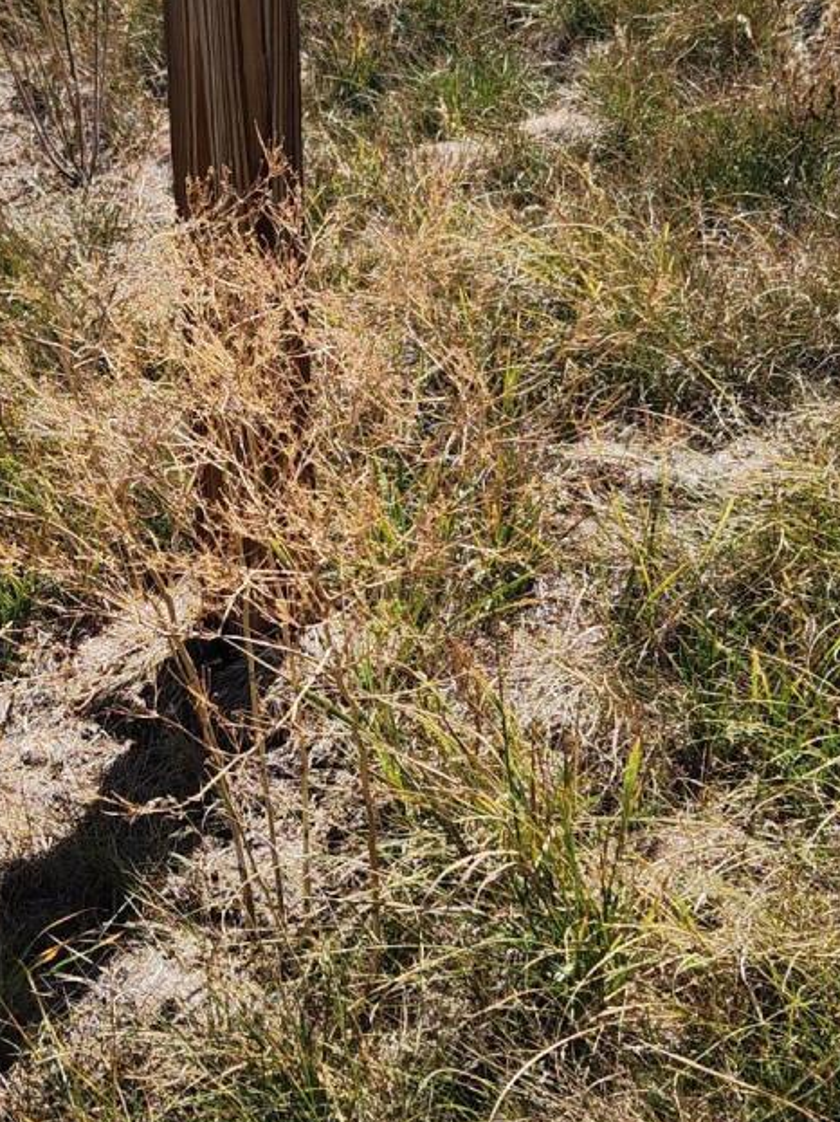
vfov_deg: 26.3
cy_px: 498
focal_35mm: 74
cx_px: 153
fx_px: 2396
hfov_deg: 19.7
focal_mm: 5.4
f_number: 1.8
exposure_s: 1/1410
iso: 20
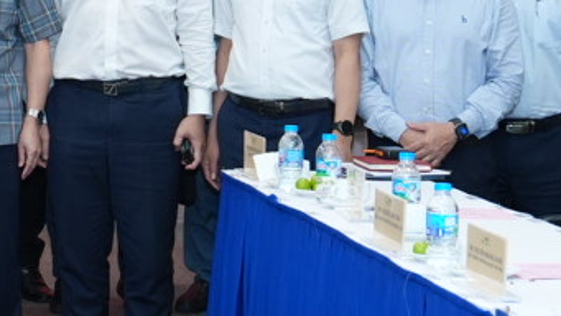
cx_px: -242
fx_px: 2440
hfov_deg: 12.6
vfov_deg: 7.3
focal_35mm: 164
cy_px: -138
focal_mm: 33
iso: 640
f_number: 3.2
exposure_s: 1/160
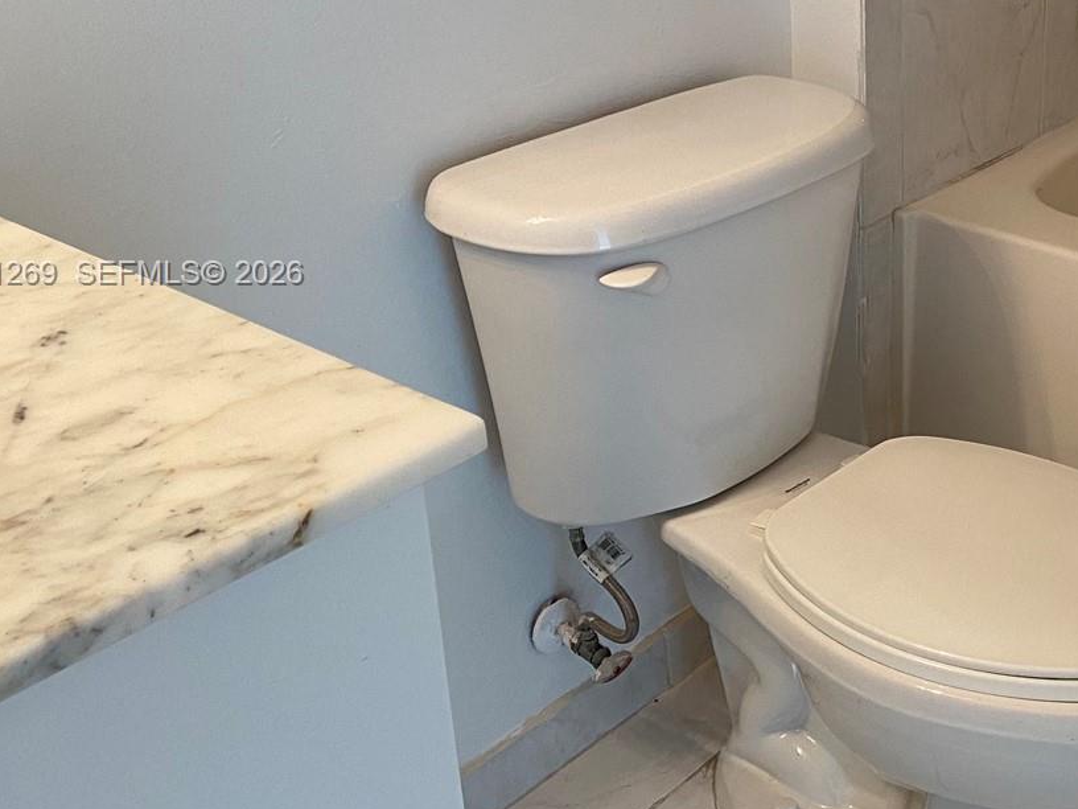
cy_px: 275
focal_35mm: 51
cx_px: 949
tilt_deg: -23.3
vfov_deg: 28.4
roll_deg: -1.7
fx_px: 1588
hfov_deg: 35.5
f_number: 1.8
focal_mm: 4.25
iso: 125
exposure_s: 1/60
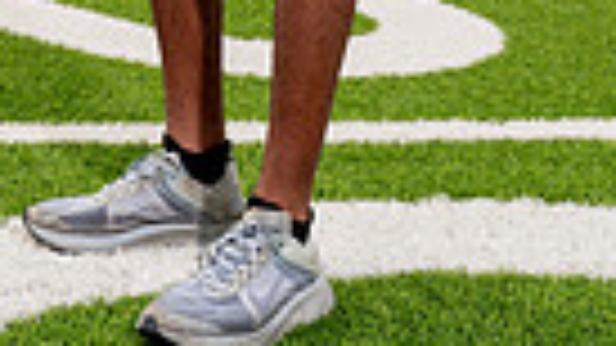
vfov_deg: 10.5
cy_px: -530
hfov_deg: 21.9
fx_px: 1568
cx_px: 108
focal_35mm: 96
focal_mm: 28
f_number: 5.6
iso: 125
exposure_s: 1/800
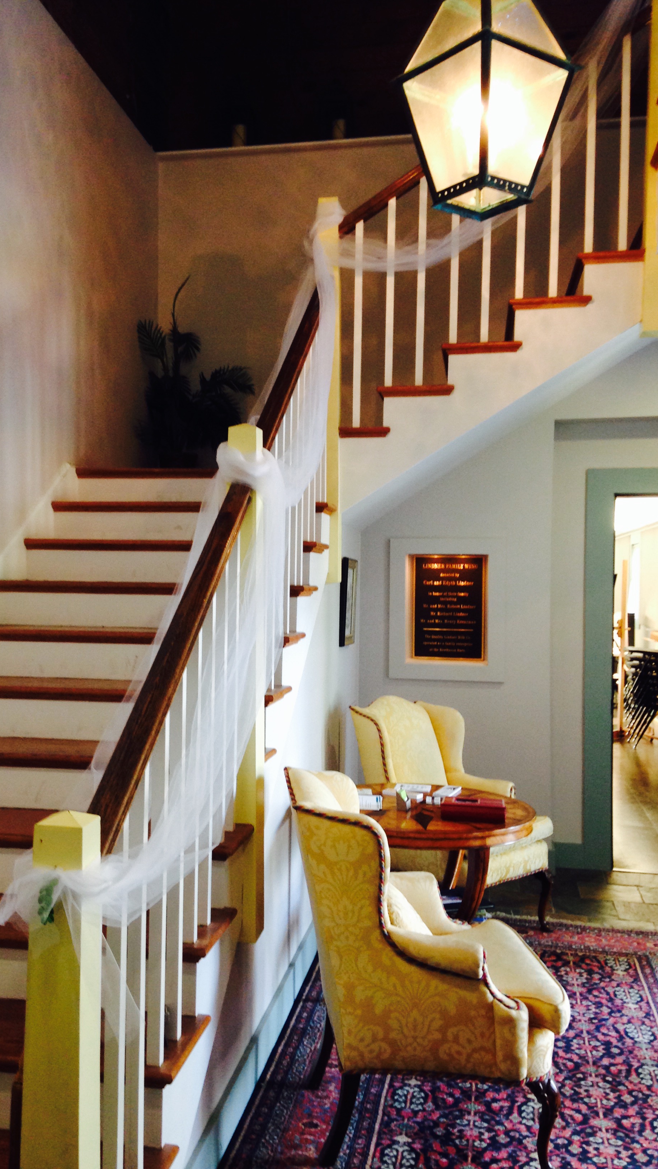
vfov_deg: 55.3
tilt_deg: -1.4
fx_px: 1117
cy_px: 584
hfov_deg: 32.7
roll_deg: -1.0
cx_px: 264
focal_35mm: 36
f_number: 2.4
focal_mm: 4.12
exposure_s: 1/20
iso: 100
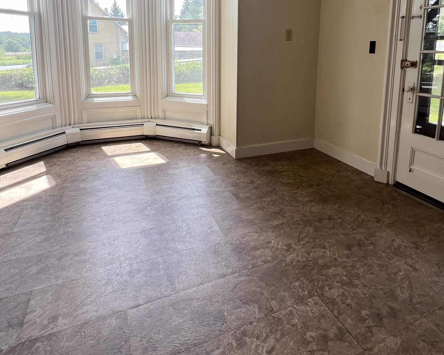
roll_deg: -1.2
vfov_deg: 60.3
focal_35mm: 22
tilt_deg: -8.8
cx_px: 255
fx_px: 289
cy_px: 97
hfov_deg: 74.6
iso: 40
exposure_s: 1/99
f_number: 1.8
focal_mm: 1.57
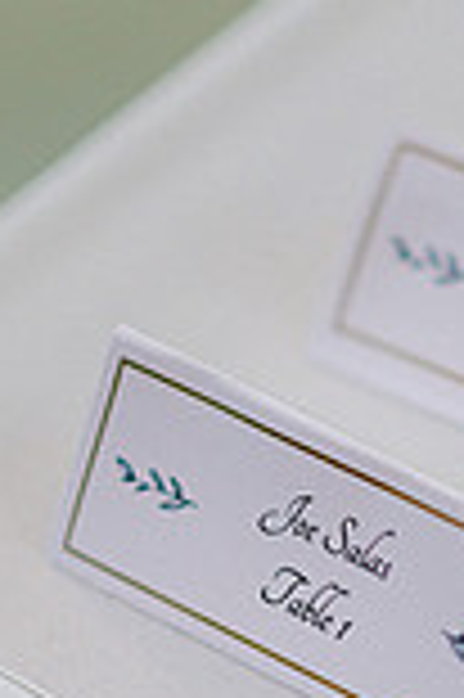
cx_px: 336
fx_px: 4786
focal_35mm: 247
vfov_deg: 8.3
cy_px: 617
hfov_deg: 5.5
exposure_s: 1/400
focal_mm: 85
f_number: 2
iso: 500
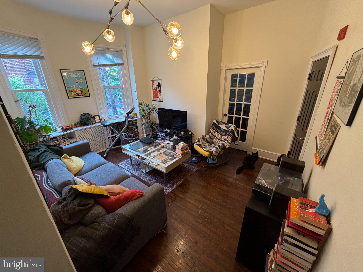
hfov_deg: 102.1
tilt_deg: -21.3
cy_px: 136
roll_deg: +1.2
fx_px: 147
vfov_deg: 85.7
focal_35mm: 14
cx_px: 182
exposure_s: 1/60
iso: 200
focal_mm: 2.22
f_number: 2.2
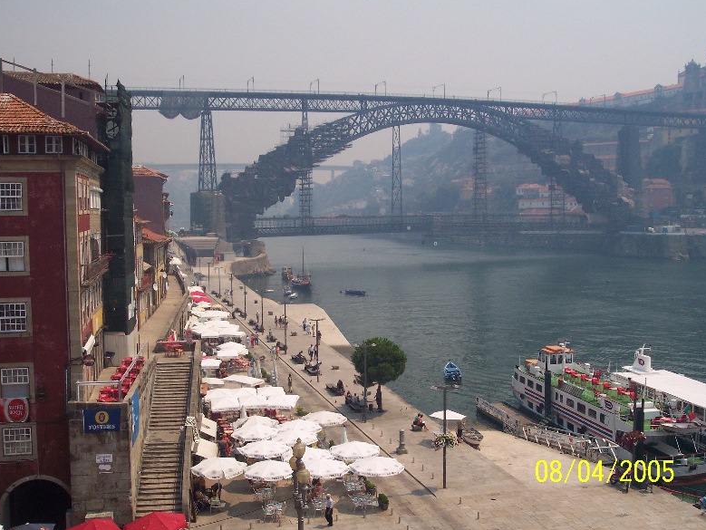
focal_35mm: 39
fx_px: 796
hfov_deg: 47.8
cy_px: 267
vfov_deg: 36.8
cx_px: 349
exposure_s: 1/1000
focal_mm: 8
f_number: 4.8
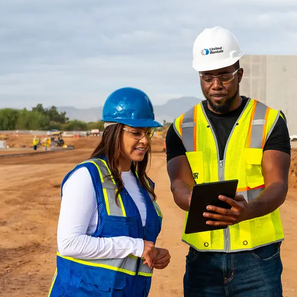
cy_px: 148
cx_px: 186
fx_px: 767
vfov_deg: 21.9
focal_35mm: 79
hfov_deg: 21.9
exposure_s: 1/2000
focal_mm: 61
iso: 800
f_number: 8
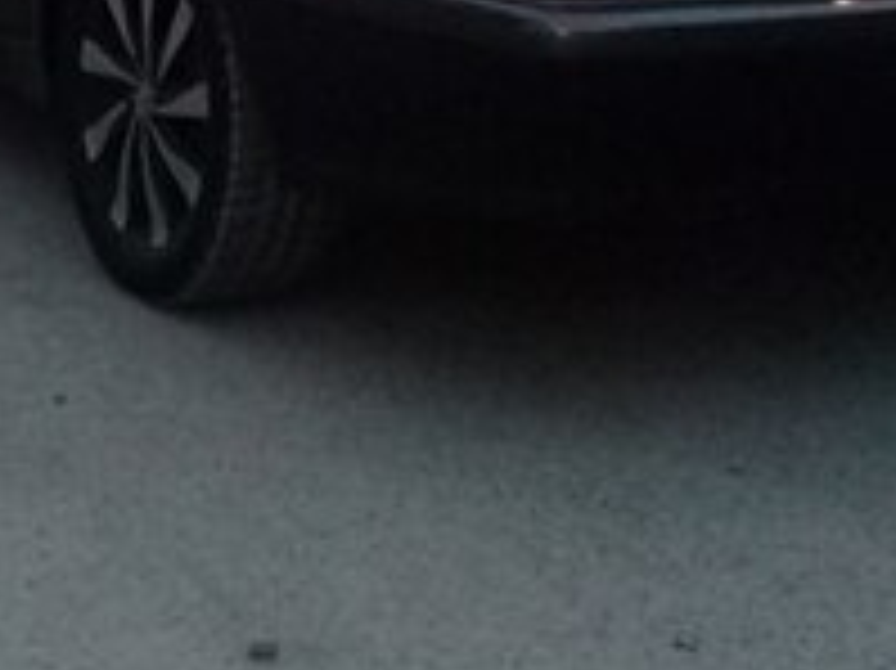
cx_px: 221
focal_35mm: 103
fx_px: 2664
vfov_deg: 13.7
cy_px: -250
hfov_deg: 19.0
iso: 320
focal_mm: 3.3
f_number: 2.2
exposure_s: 1/33
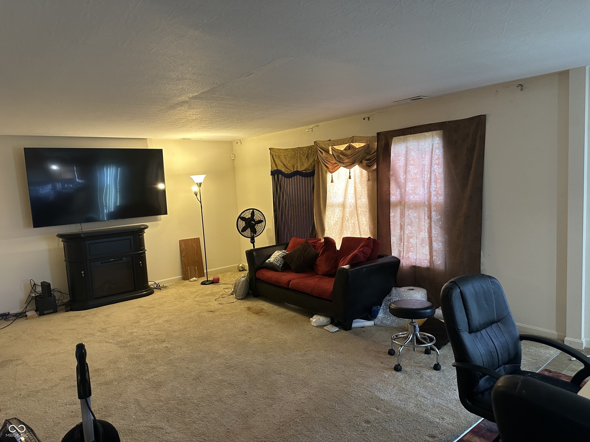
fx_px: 409
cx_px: 295
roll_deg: +2.6
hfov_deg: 71.6
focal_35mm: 24
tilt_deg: -6.9
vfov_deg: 56.8
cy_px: 221
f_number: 1.78
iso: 400
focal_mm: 6.86
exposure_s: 1/60
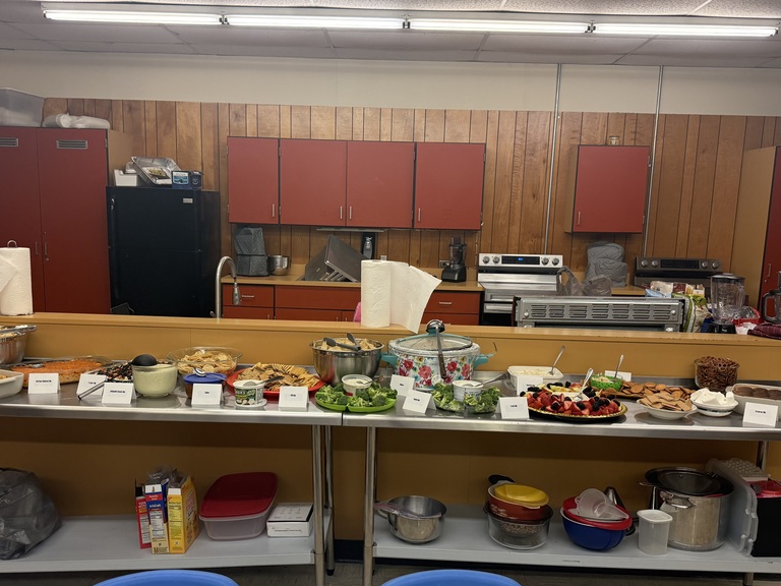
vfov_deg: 44.1
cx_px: 376
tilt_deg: -9.1
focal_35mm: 32
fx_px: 722
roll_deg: -1.4
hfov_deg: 56.8
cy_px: 330
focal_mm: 6.76
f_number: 1.78
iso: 200
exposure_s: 1/197
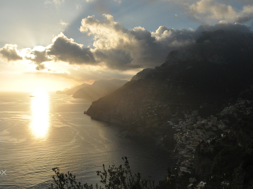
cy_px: 87
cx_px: 127
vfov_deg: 39.6
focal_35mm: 36
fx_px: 263
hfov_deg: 51.4
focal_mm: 18
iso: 1000
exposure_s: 1/4000
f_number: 8
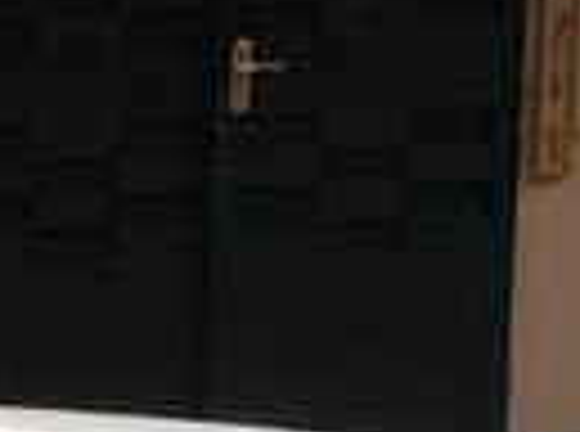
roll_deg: +2.2
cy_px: 641
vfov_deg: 8.8
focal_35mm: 164
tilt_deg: -13.0
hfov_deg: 10.6
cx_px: -760
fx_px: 2740
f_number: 2.4
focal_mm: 3.3
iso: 32
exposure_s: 1/197
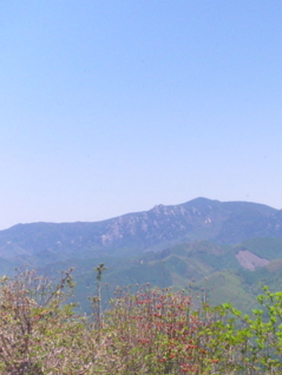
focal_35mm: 88
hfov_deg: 15.2
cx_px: 455
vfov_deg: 21.7
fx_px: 955
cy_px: 342
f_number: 6.3
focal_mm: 6.2
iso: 64
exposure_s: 1/160
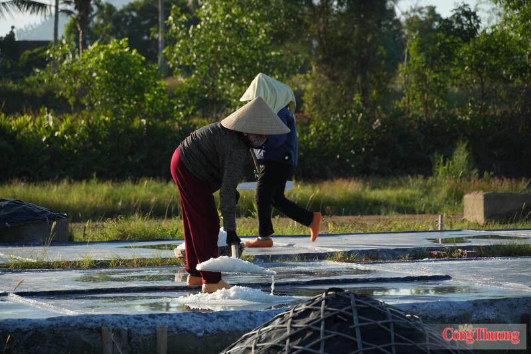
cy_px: 177
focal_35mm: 165
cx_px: 266
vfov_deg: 8.3
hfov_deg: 12.5
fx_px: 2433
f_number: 5.6
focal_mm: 110
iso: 100
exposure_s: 1/320
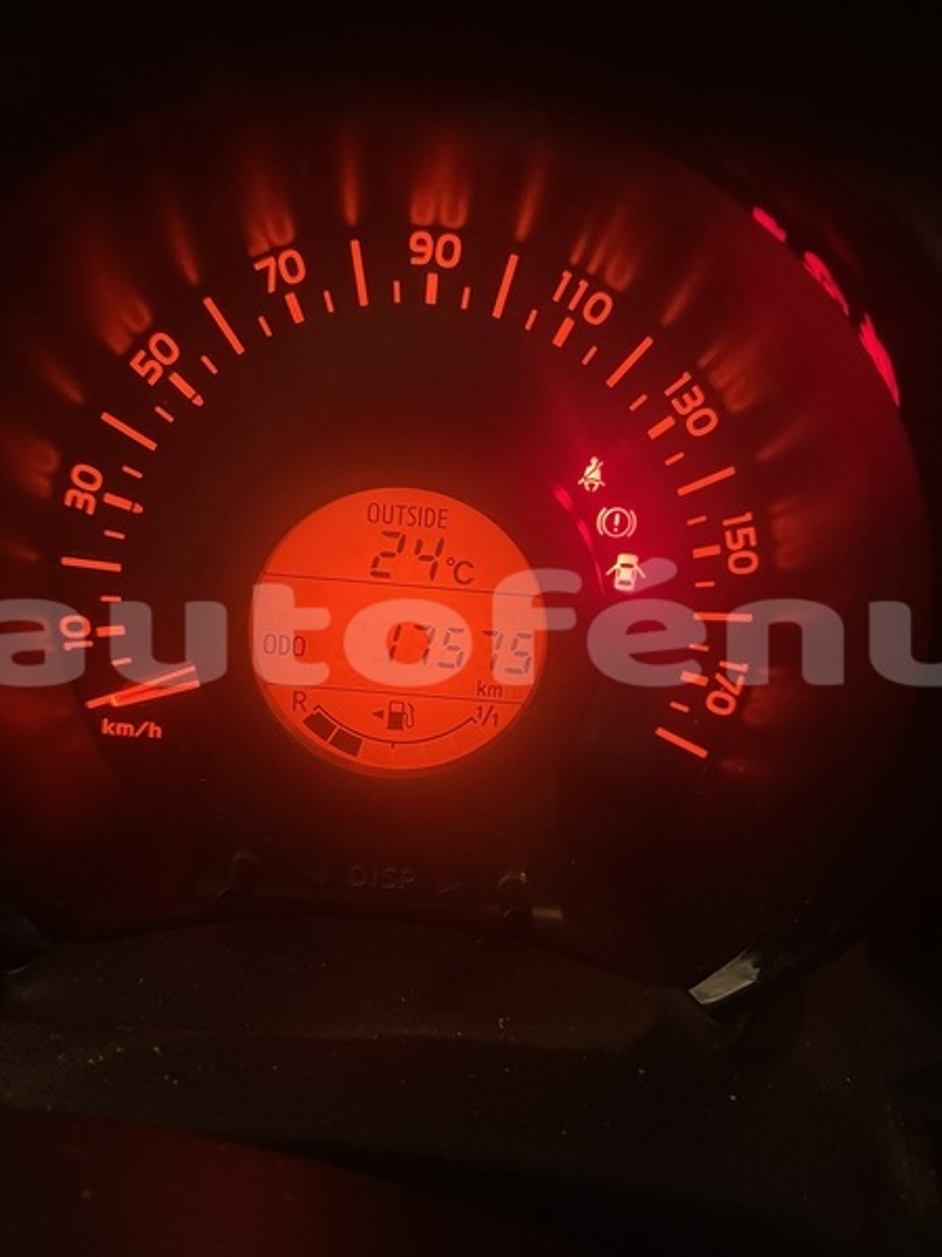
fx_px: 943
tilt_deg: -40.6
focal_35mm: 26
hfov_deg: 53.1
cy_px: 628
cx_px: 471
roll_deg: -5.2
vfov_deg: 67.3
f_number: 1.6
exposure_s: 1/30
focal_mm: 4.2
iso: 640
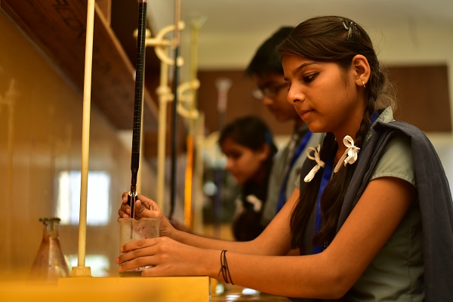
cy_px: 151
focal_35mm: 50
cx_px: 226
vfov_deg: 27.0
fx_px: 629
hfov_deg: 39.6
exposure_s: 1/320
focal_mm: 50
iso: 500
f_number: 2
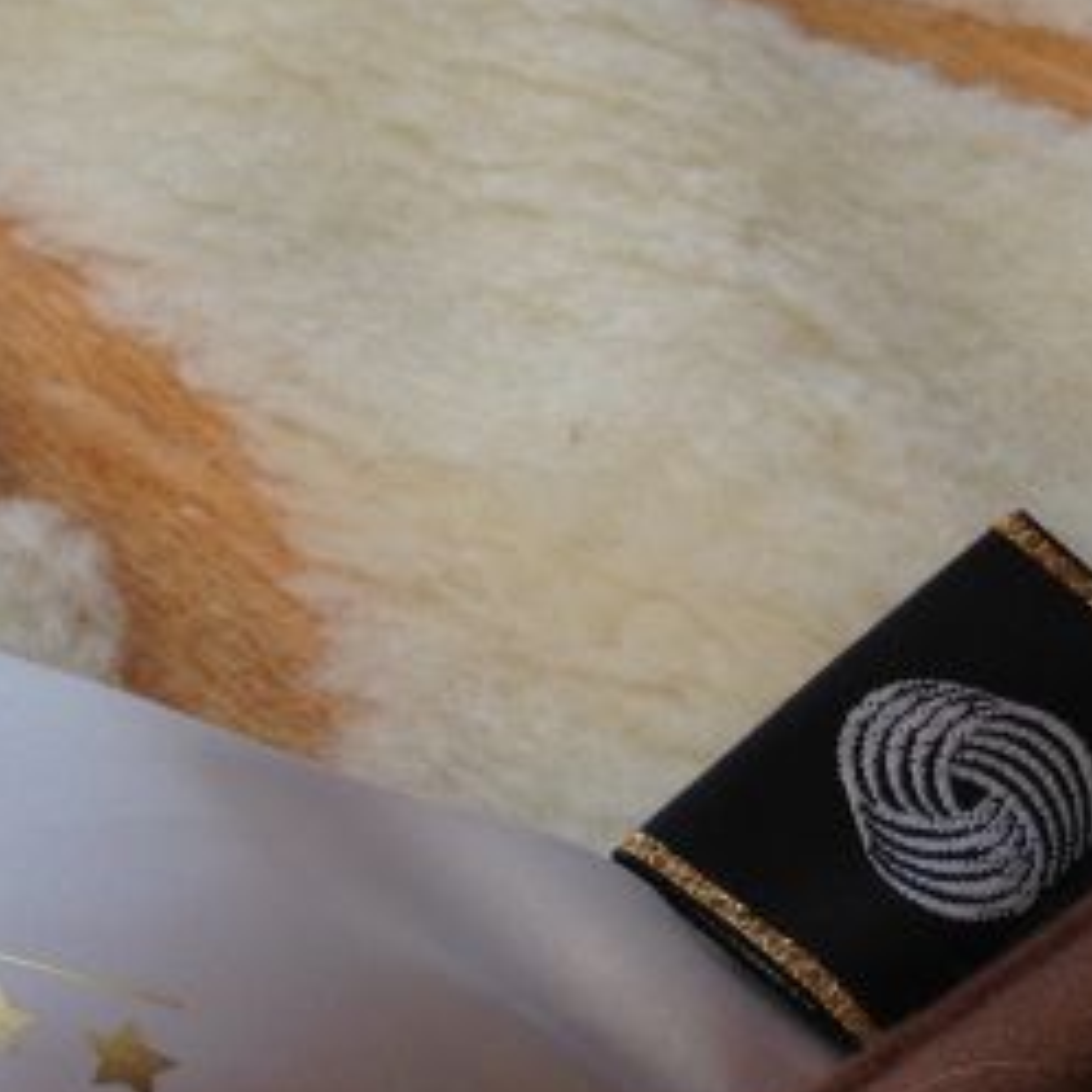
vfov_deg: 20.9
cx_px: -419
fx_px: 2962
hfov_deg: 19.0
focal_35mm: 83
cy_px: 632
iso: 50
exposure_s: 1/251
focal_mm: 4.13
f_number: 2.4
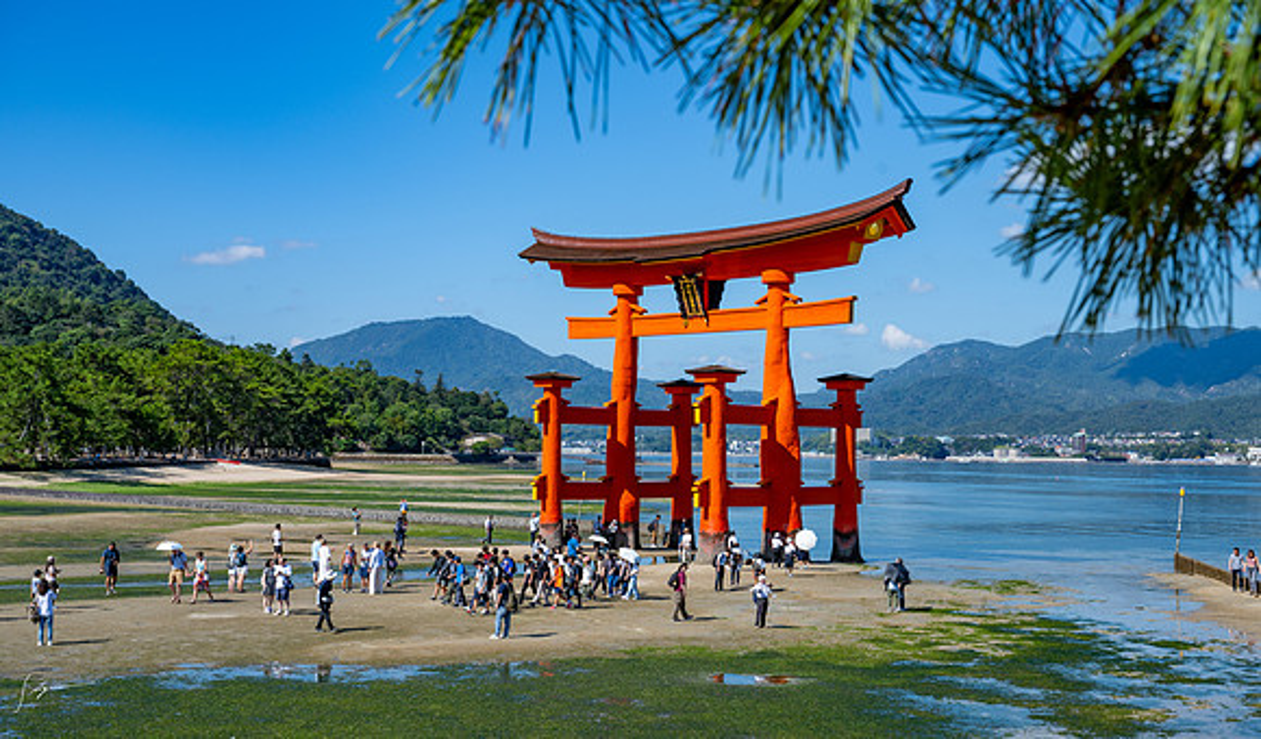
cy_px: 411
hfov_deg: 44.9
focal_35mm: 45
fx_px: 1528
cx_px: 632
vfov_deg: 27.2
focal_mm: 43
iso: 125
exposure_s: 1/320
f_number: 8
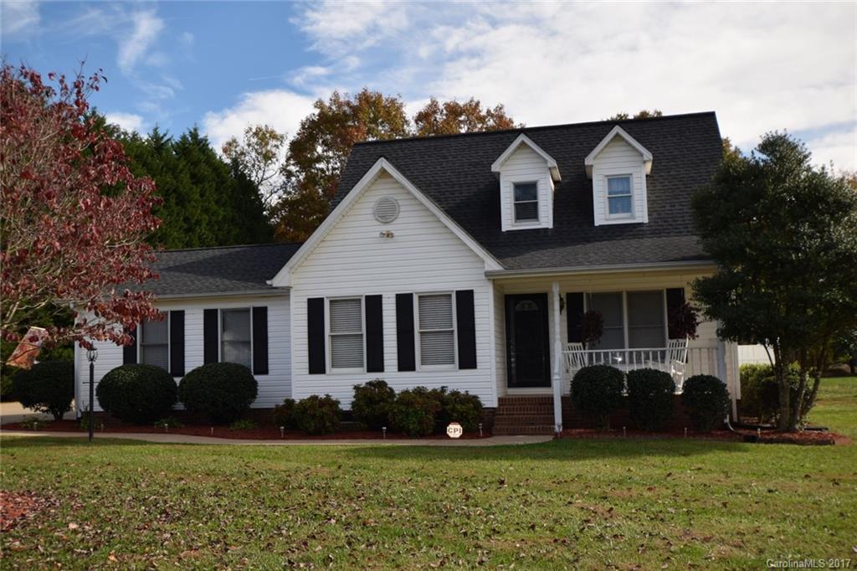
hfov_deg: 53.1
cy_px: 286
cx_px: 428
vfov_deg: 36.8
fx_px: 857
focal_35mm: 36
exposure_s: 1/200
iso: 100
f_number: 8
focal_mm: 24
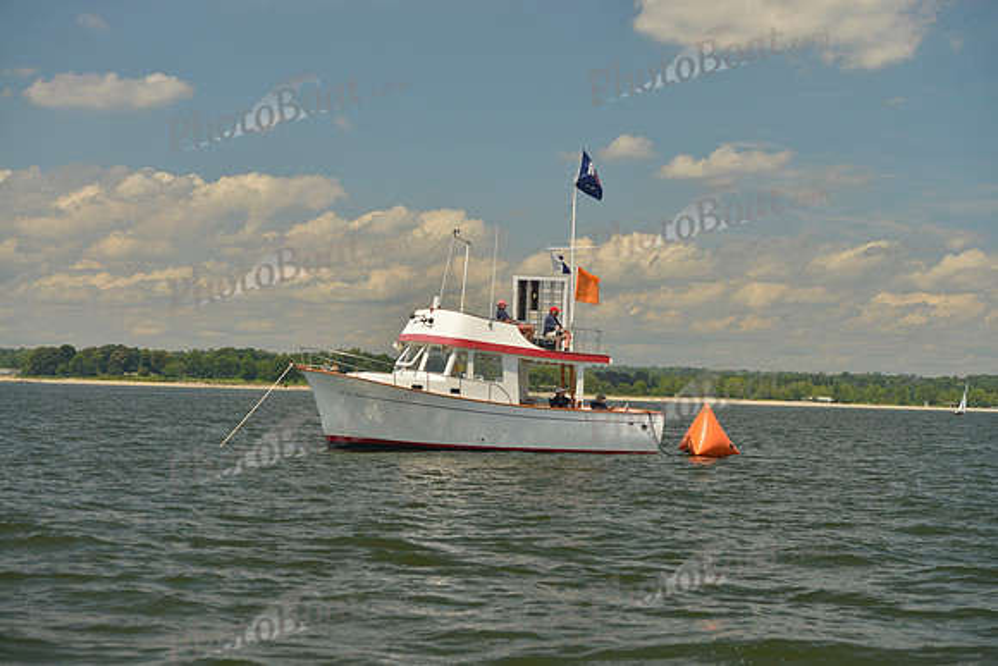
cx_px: 499
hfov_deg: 26.0
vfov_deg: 17.5
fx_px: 2163
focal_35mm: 78
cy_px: 333
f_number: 5.6
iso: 200
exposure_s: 1/800
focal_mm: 78
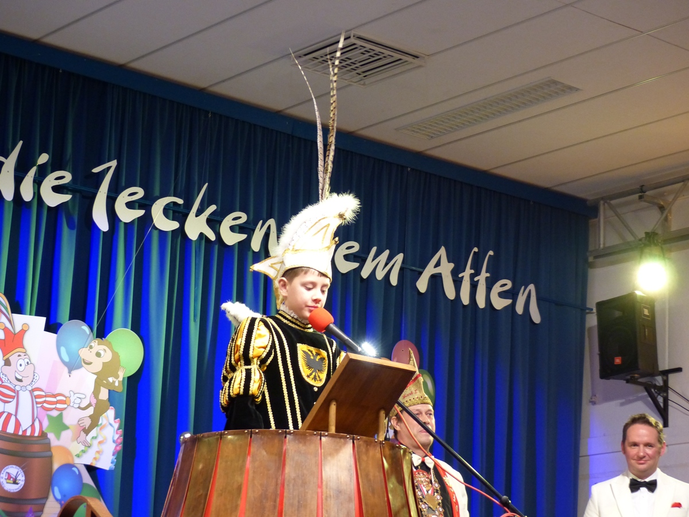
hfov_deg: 20.2
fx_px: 1931
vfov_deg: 15.2
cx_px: 344
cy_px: 258
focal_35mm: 97
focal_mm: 17.4
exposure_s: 1/30
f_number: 2.8
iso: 400
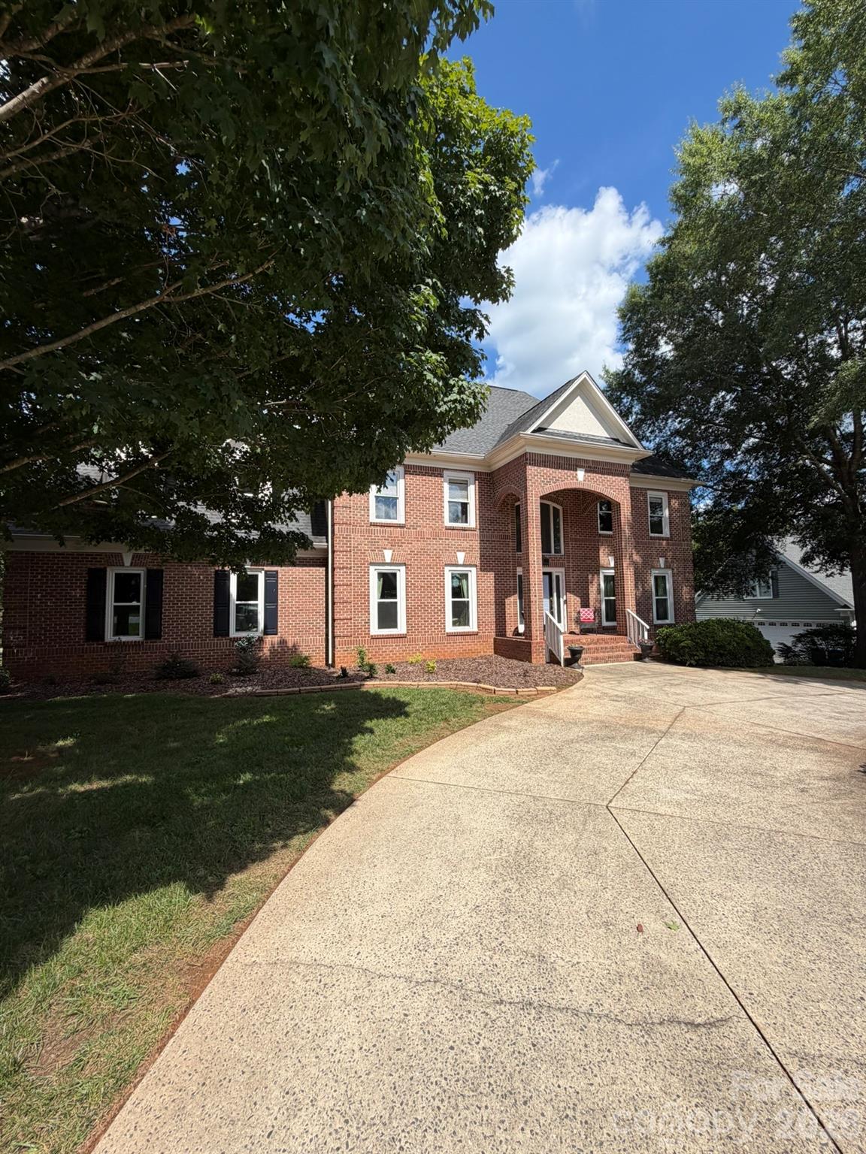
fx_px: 467
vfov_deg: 102.1
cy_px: 577
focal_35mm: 14
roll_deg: +0.6
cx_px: 433
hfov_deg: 85.7
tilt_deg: +3.4
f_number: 2.2
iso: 25
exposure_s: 1/770
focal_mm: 2.22
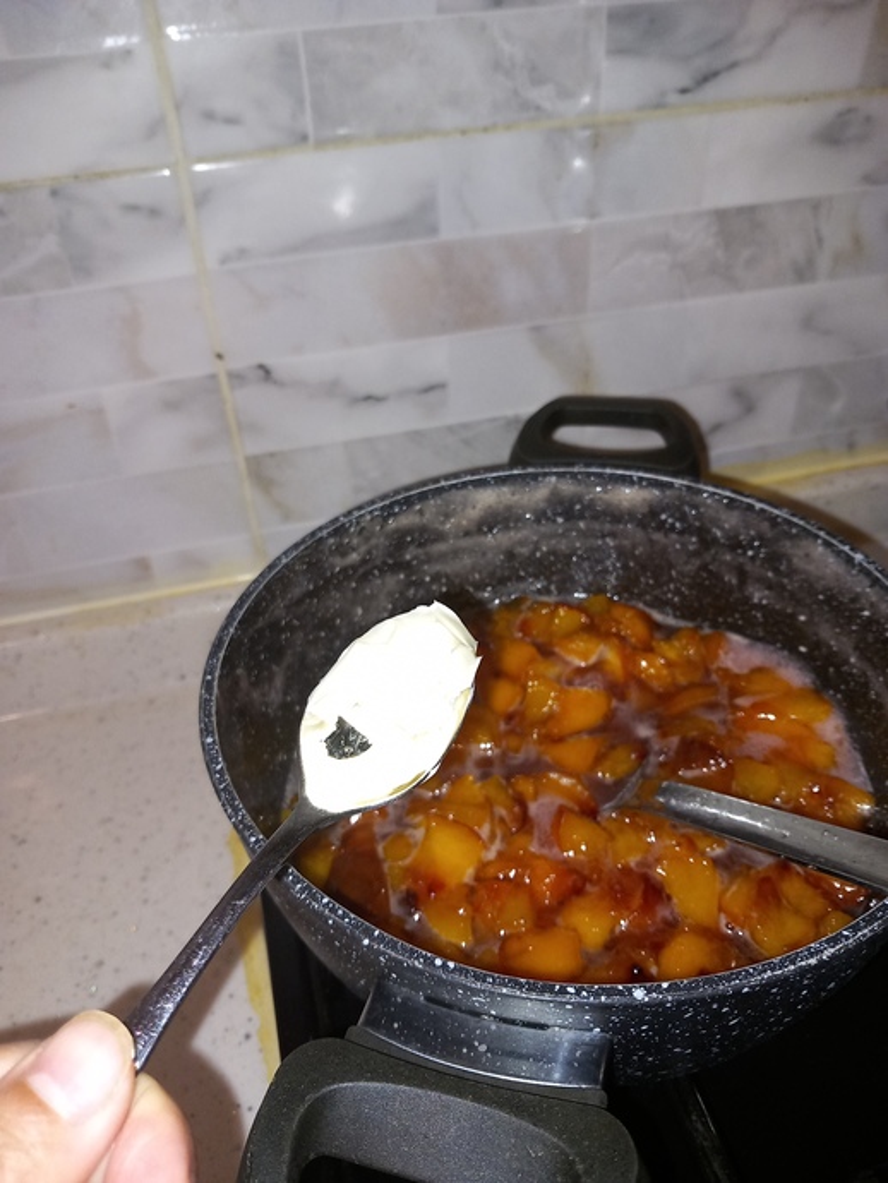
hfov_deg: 51.4
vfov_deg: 65.3
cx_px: 444
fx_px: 923
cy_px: 592
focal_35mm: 27
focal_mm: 4
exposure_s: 1/50
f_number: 1.8
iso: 125
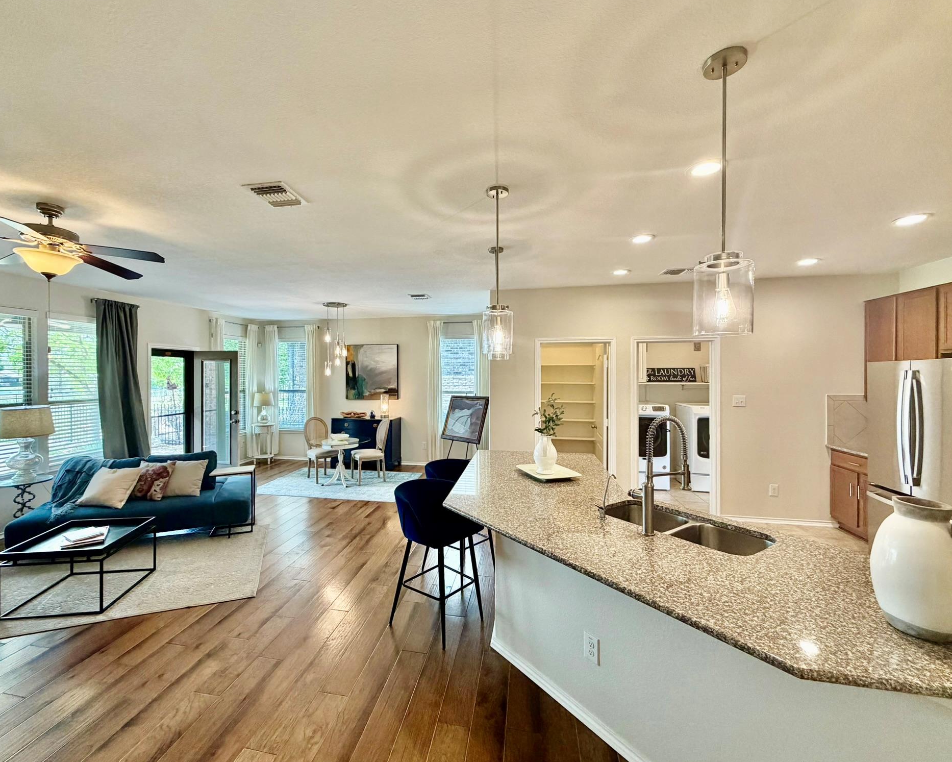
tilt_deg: +1.3
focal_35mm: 15
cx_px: 445
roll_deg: +0.6
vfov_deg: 84.0
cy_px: 376
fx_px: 423
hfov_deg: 96.7
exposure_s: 1/120
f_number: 2.2
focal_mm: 2.22
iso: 200
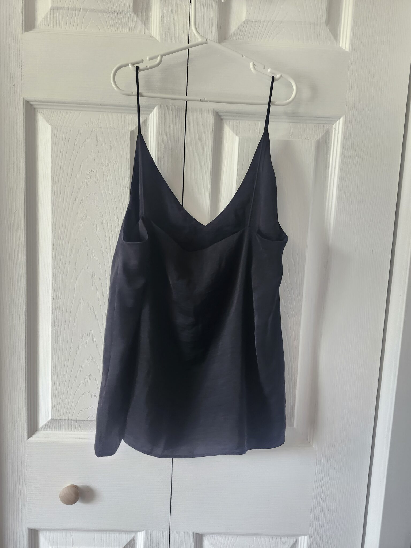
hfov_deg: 58.9
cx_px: 206
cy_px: 274
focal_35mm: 23
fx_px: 364
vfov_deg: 73.9
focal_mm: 5.54
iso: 320
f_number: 1.8
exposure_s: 1/120
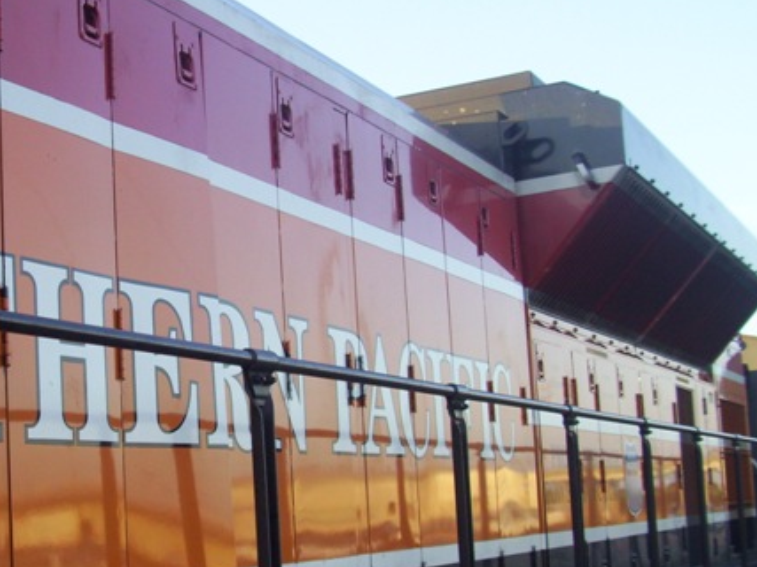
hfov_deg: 31.6
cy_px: 370
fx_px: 1312
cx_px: 193
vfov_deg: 24.3
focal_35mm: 60
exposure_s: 1/125
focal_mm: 5.7
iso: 80
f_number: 2.9
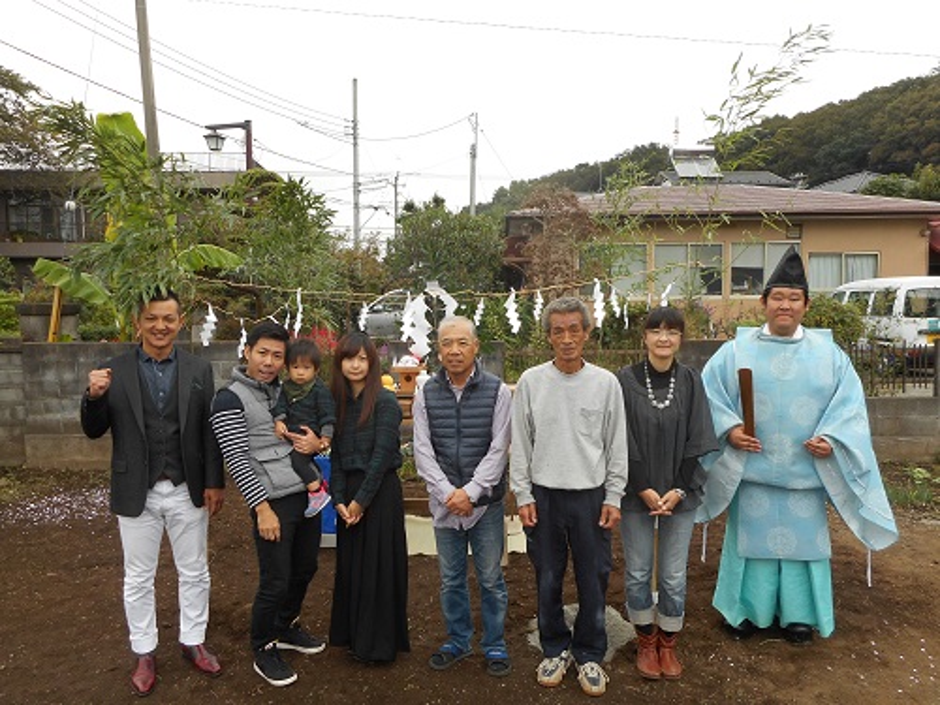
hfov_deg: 69.4
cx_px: 470
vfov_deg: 54.9
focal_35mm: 25
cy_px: 352
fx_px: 679
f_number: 3.7
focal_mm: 4.5
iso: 80
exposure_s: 1/100
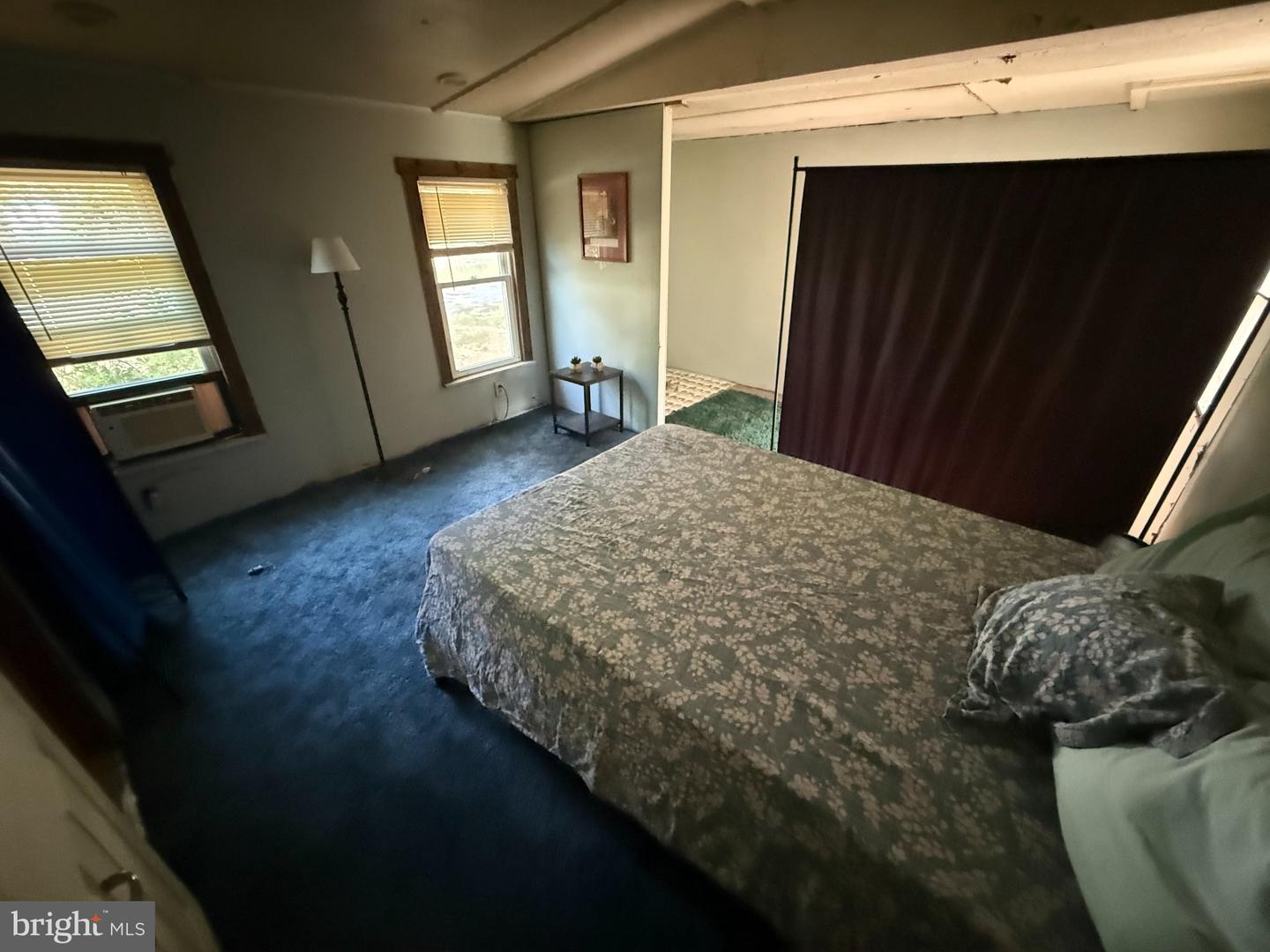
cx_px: 635
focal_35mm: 14
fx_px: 514
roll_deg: +0.7
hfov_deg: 102.1
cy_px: 476
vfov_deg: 85.7
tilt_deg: -27.0
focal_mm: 2.22
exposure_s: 1/40
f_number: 2.2
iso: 1600
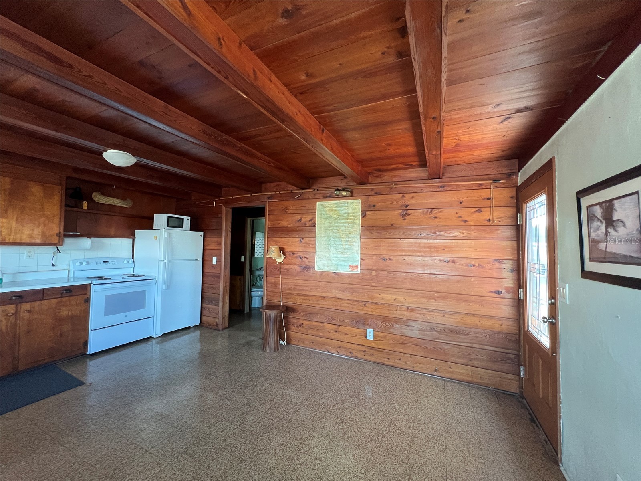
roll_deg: -1.2
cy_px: 240
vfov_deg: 89.9
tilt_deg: +1.6
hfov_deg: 106.2
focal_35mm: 13
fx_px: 241
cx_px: 320
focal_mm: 1.57
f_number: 1.8
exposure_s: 1/60
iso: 250
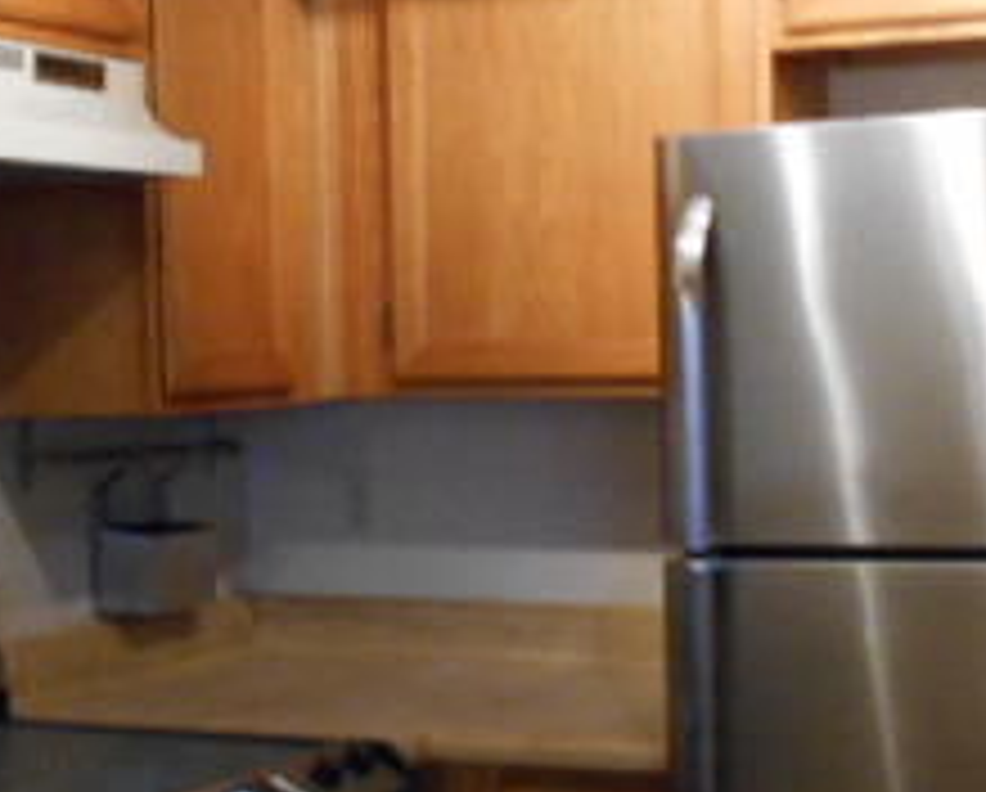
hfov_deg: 25.7
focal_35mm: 74
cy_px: 482
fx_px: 2163
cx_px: 504
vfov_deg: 20.7
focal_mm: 4.6
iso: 360
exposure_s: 1/30
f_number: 3.2
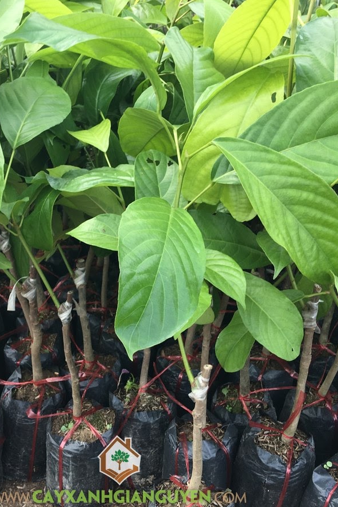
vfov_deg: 47.4
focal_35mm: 41
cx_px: 119
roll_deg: -0.3
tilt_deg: -28.5
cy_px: 254
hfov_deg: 32.4
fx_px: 577
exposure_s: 1/220
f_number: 2.2
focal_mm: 4.15
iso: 25
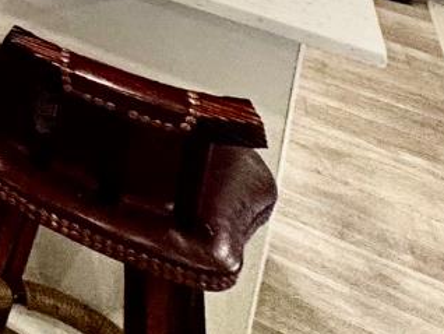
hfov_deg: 17.1
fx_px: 847
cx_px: -521
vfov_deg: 15.9
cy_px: -384
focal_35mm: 66
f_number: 2.2
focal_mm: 2.22
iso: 200
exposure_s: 1/120
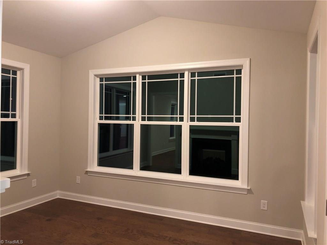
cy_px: 122
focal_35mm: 28
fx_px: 265
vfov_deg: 49.7
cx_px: 164
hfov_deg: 63.4
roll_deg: -0.2
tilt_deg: -0.3
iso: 80
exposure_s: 1/10
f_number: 1.8
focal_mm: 3.99
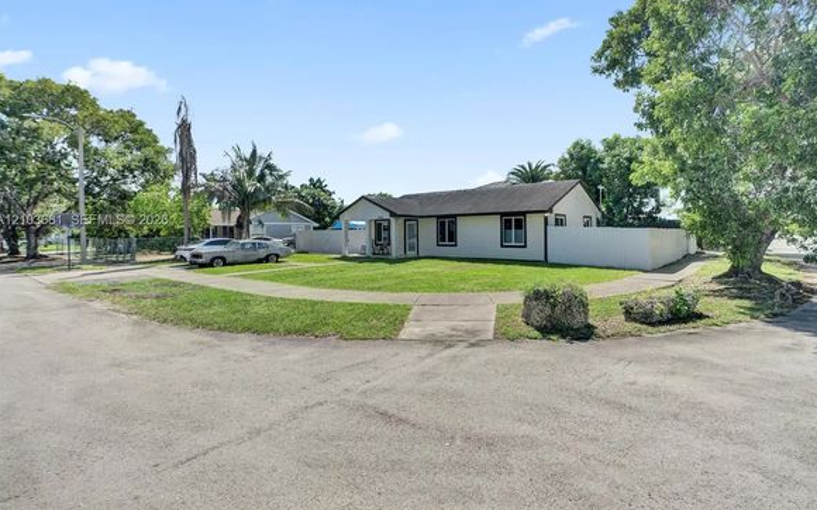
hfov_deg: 90.9
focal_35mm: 18
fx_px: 401
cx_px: 444
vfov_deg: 64.7
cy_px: 221
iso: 100
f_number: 5
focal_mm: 16
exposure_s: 1/500
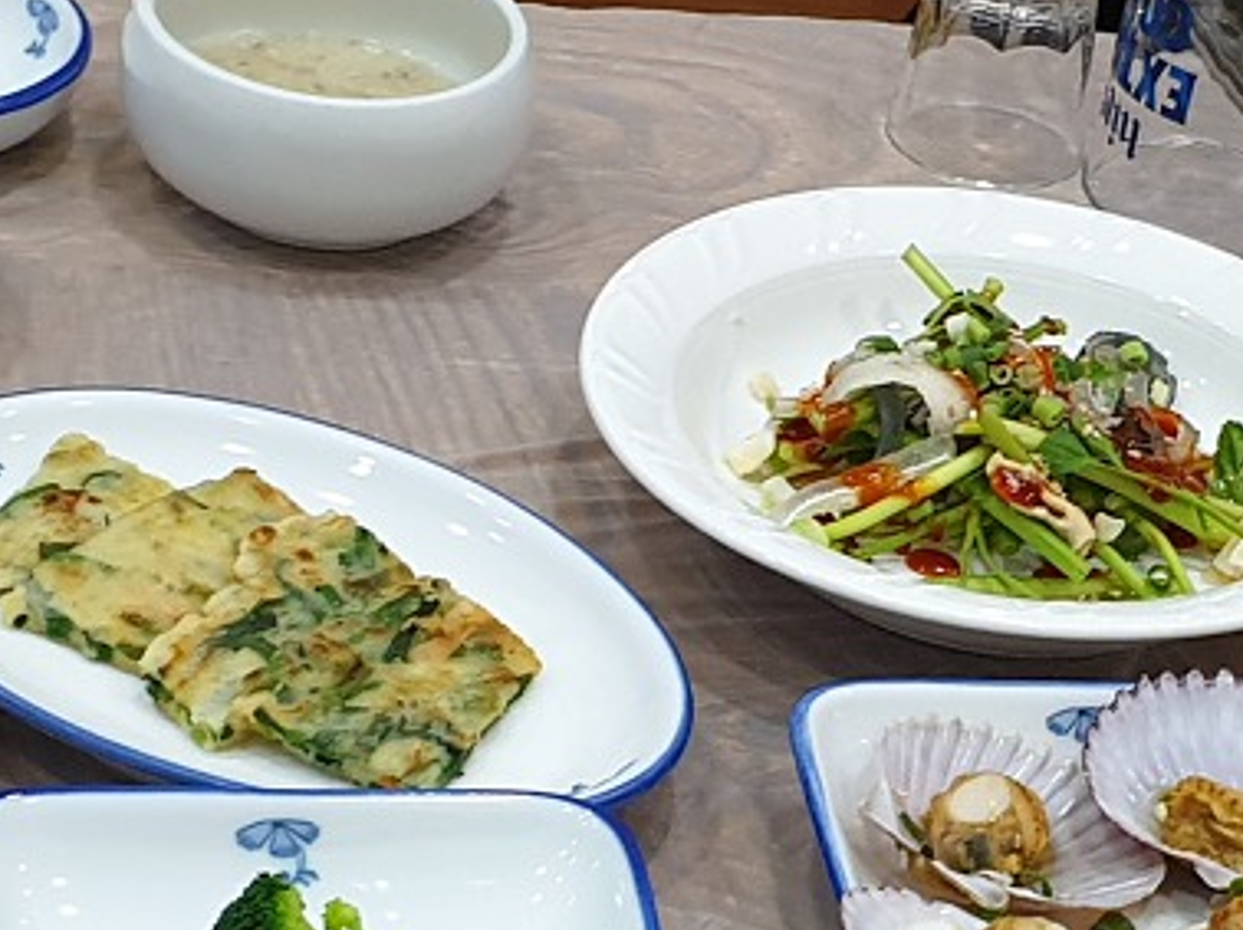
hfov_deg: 29.4
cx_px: 916
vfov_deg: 22.3
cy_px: 749
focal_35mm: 65
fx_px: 2333
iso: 200
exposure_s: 1/60
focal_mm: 4.3
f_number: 2.4
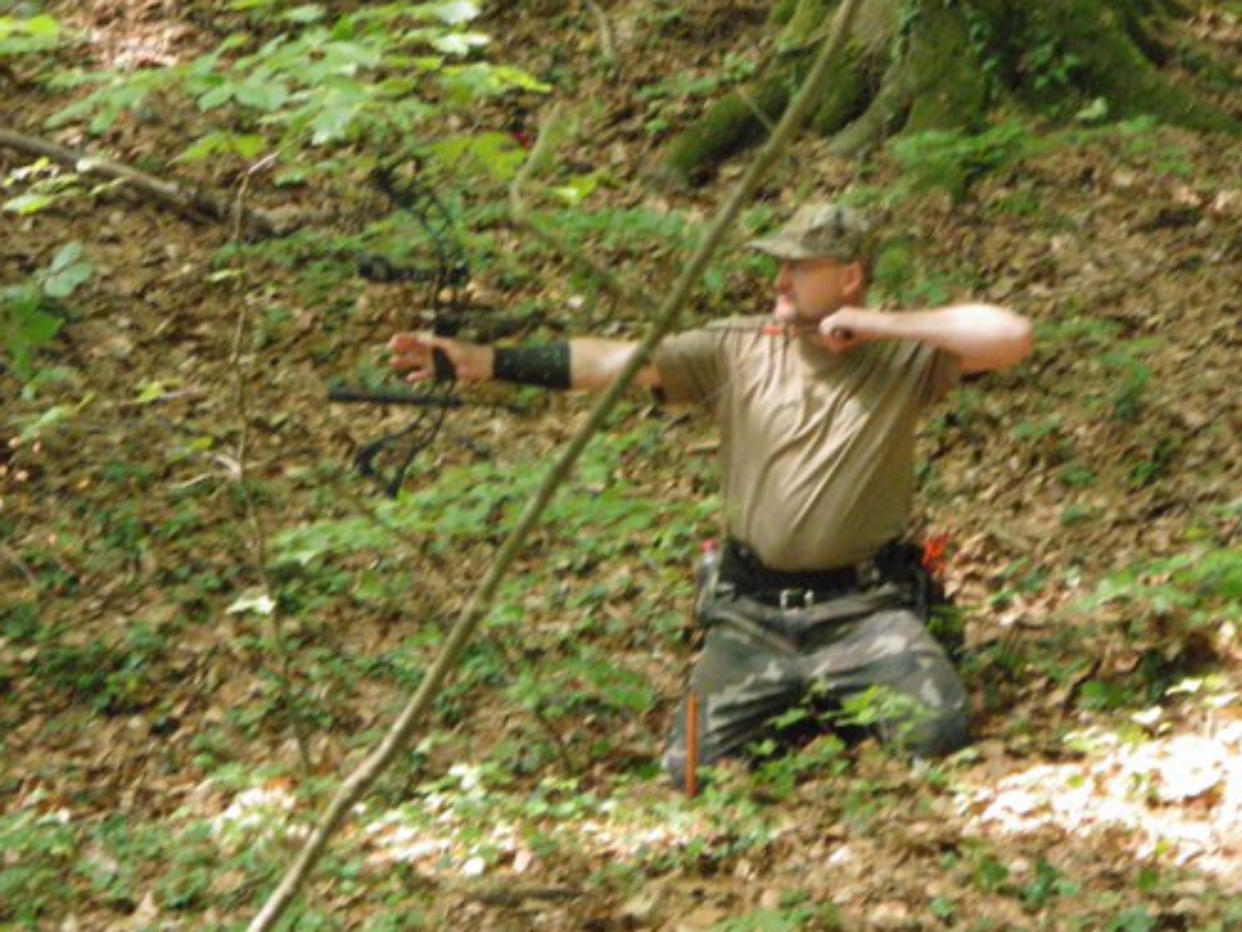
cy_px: 473
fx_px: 5276
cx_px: 761
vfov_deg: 10.1
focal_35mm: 147
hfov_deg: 13.4
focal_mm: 20.6
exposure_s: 1/50
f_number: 5.2
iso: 800
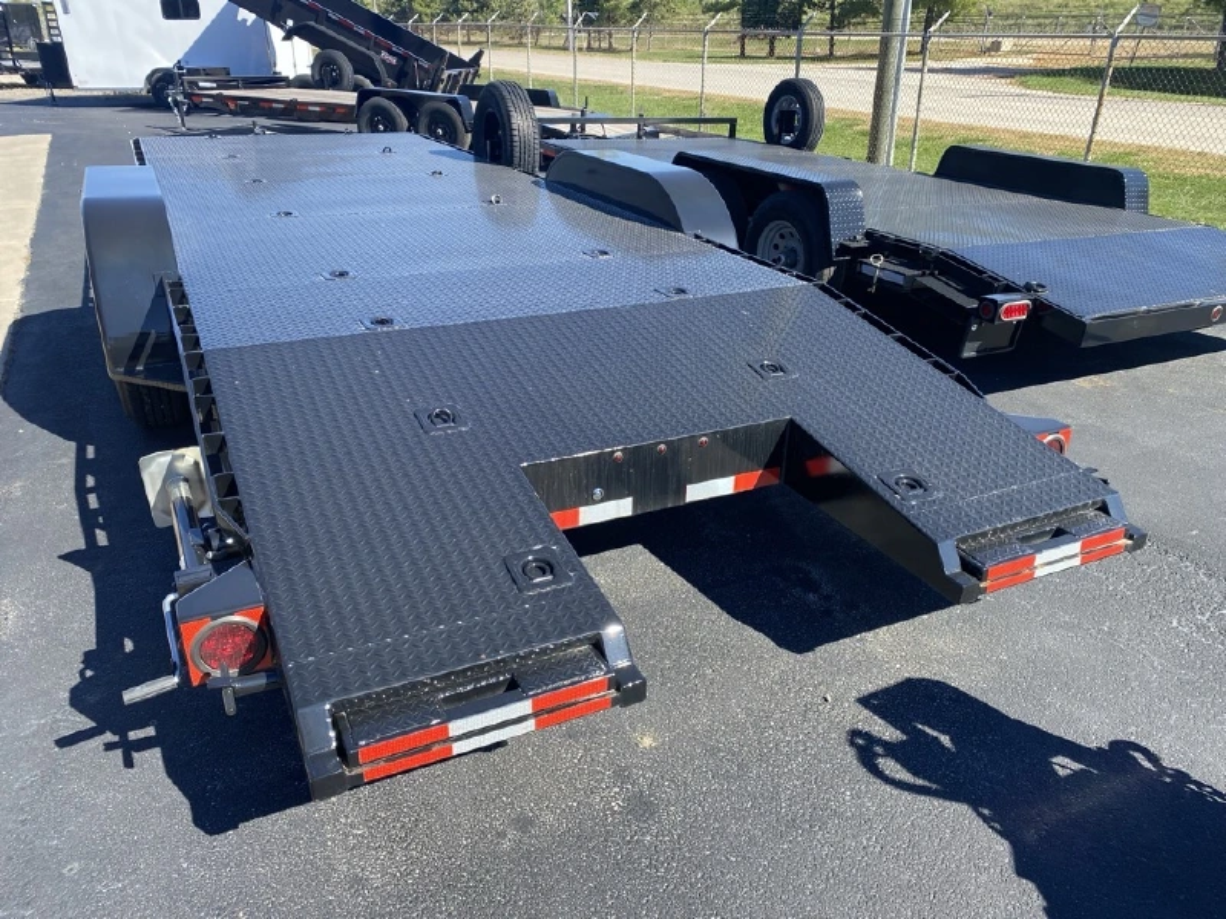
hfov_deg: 67.3
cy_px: 460
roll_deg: +0.4
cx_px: 613
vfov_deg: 53.1
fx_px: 921
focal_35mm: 26
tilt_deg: -25.0
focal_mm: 4.25
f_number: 1.8
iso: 32
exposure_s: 1/858
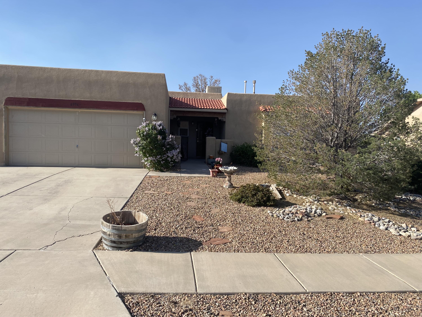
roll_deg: -1.9
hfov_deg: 67.3
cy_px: 158
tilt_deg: -4.5
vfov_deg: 53.1
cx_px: 211
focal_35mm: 26
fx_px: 317
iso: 32
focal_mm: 4.25
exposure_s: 1/2410
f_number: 1.8
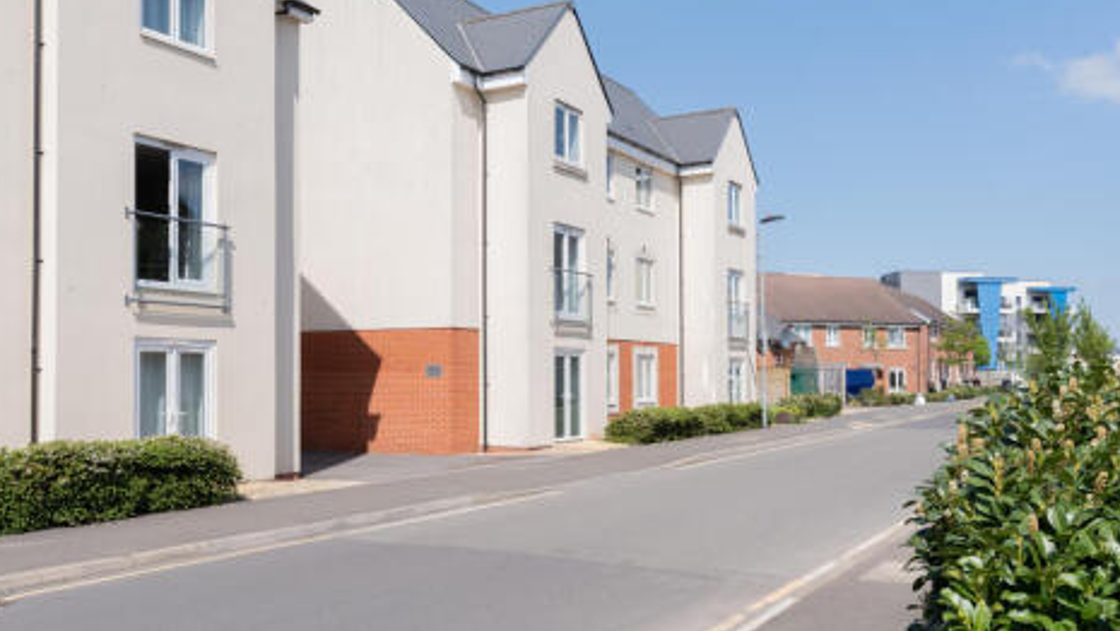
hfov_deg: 64.3
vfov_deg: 38.8
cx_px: 559
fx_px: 891
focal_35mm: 30
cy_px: 254
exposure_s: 1/200
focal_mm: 28
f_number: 10
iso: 200
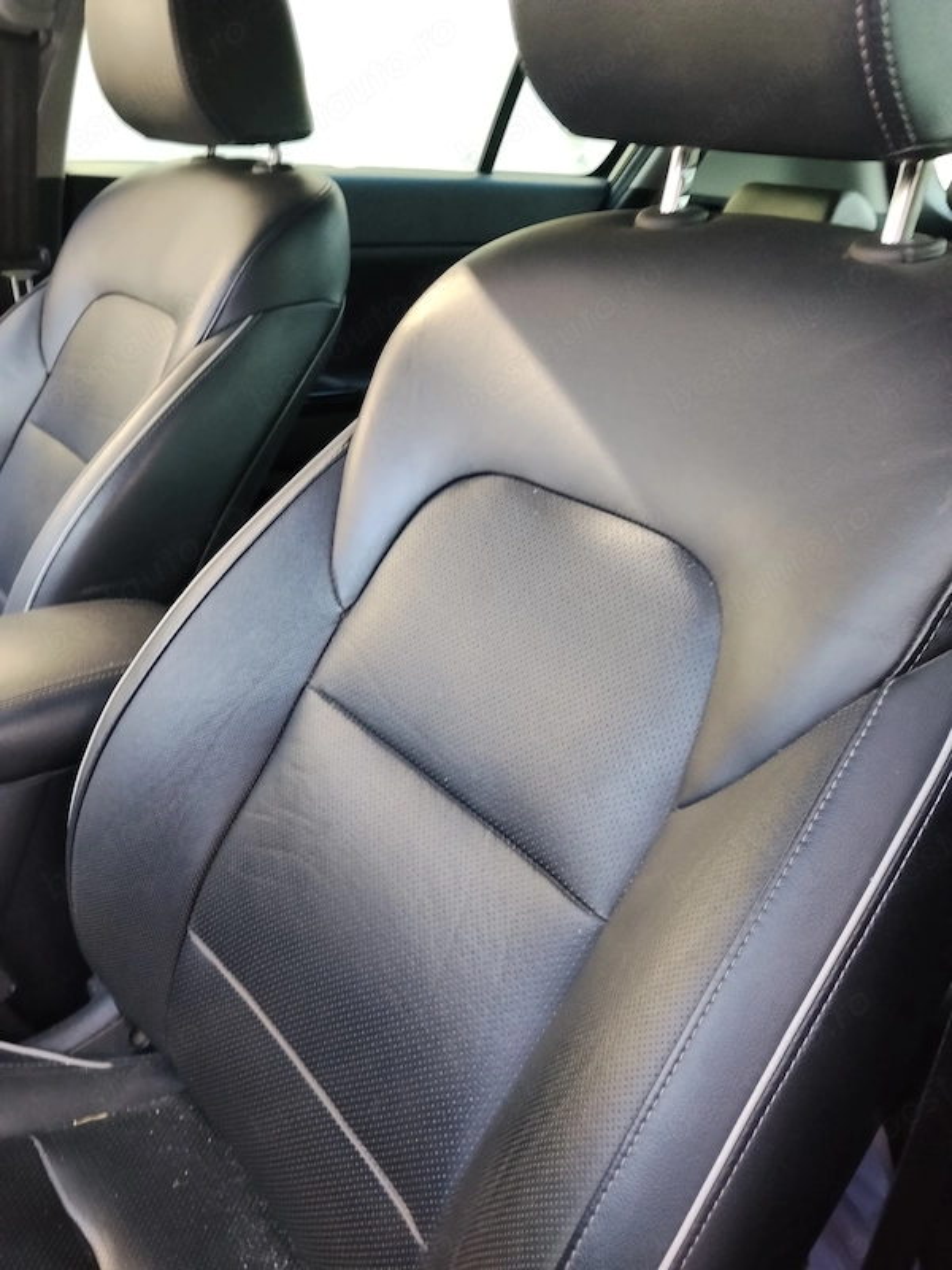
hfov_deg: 48.2
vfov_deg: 61.7
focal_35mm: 29
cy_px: 635
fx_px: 1063
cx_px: 476
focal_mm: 4.22
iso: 160
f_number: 1.8
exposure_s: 1/50
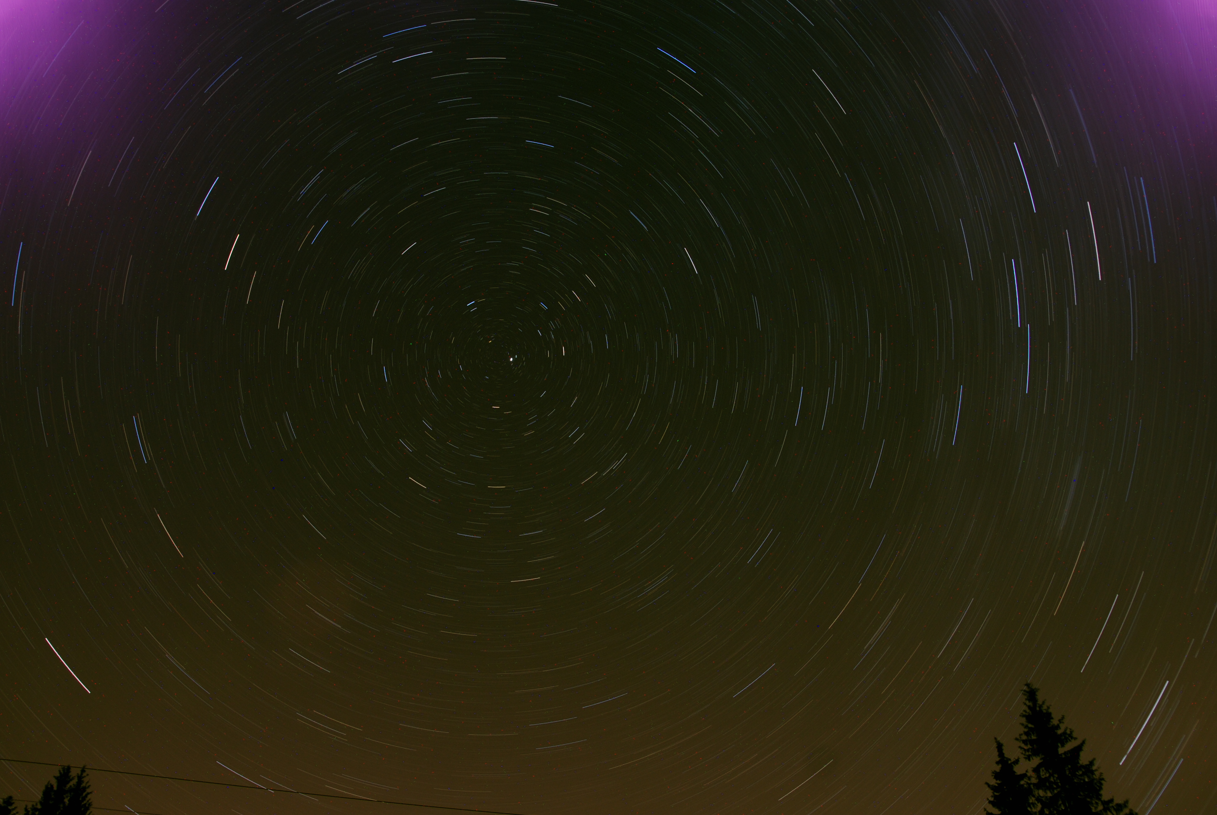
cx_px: 608
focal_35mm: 28
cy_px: 408
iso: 100
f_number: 4.5
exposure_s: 1805
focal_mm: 19
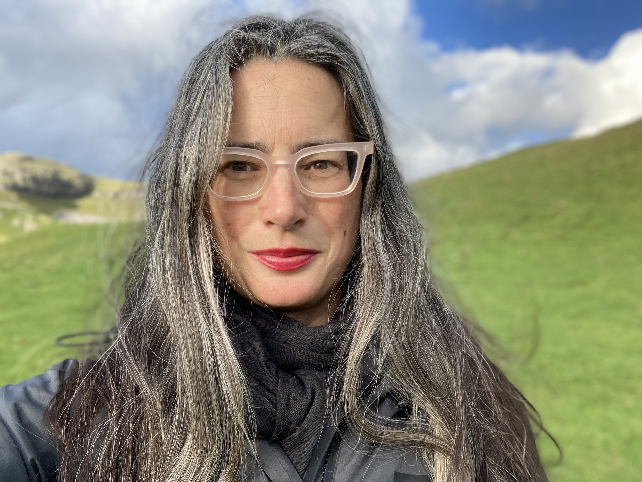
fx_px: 594
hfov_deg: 56.8
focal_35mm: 32
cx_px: 321
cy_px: 241
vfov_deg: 44.2
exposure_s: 1/332
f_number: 2.2
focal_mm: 2.87
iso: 20
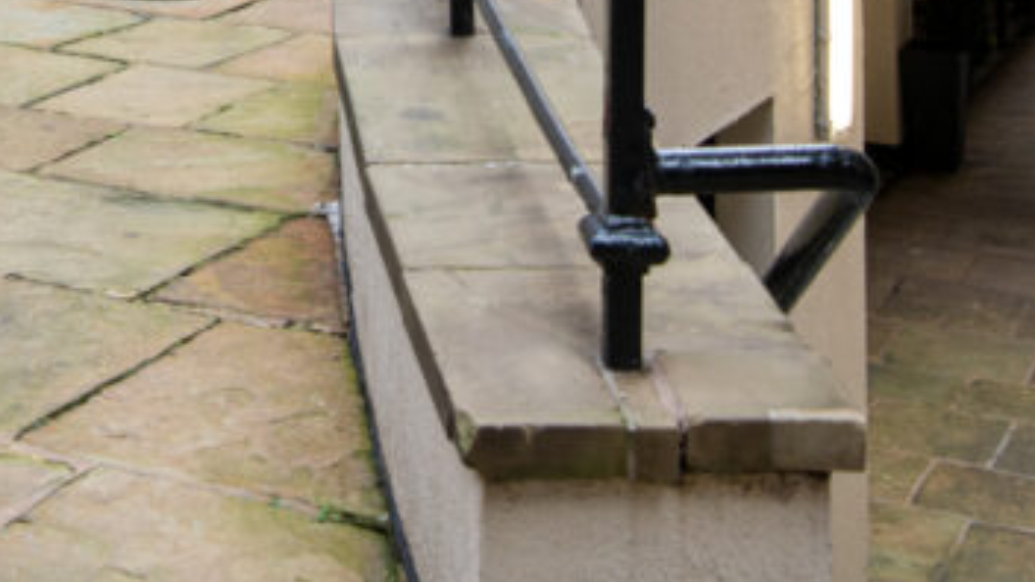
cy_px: -178
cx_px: 173
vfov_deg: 11.9
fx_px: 2717
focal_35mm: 99
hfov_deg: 21.2
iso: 200
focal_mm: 32
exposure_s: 1/40
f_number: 8
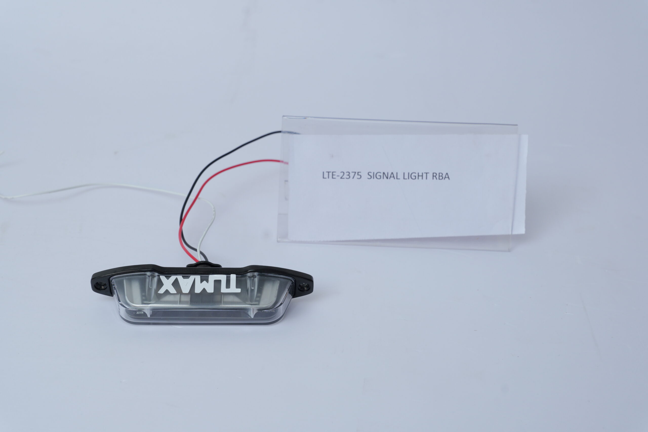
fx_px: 1008
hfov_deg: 35.6
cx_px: 324
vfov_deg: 24.2
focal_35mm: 56
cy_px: 216
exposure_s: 1/160
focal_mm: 56
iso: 800
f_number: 10
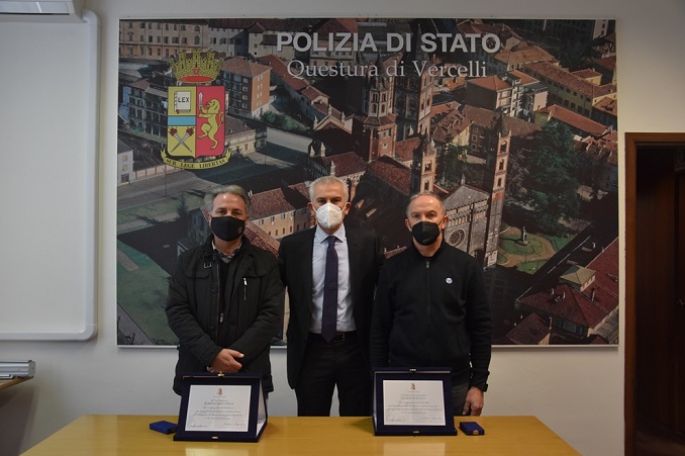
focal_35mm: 33
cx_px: 335
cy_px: 234
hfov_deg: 58.0
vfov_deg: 40.5
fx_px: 618
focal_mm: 21
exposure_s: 1/125
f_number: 3.8
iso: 1250
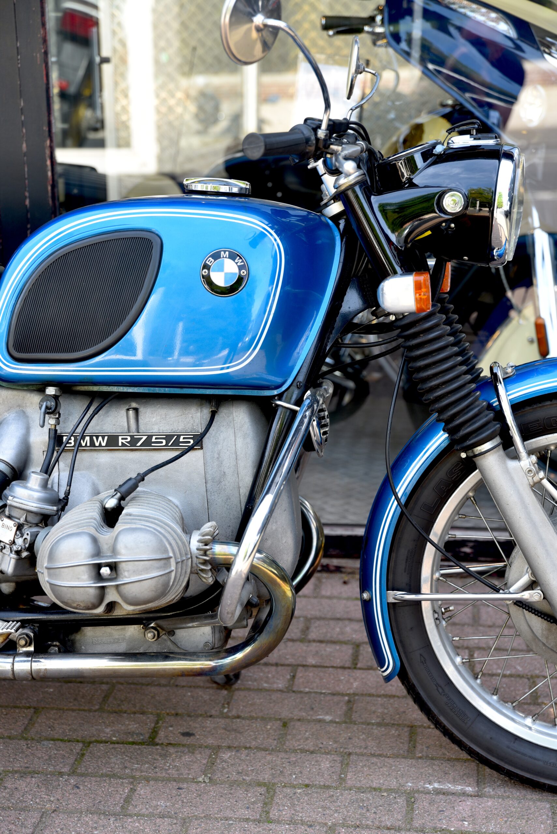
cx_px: 278
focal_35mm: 65
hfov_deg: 20.9
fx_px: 1507
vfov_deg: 30.9
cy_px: 417
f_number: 4
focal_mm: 65
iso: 100
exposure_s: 1/60
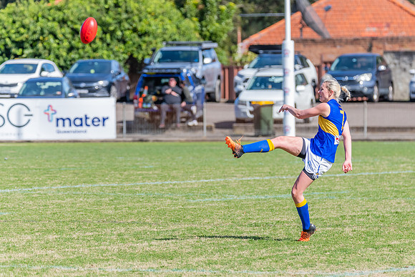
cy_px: 145
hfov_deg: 4.5
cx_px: 268
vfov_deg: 3.0
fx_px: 5246
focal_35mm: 455
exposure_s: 1/1600
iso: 800
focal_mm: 350
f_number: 9
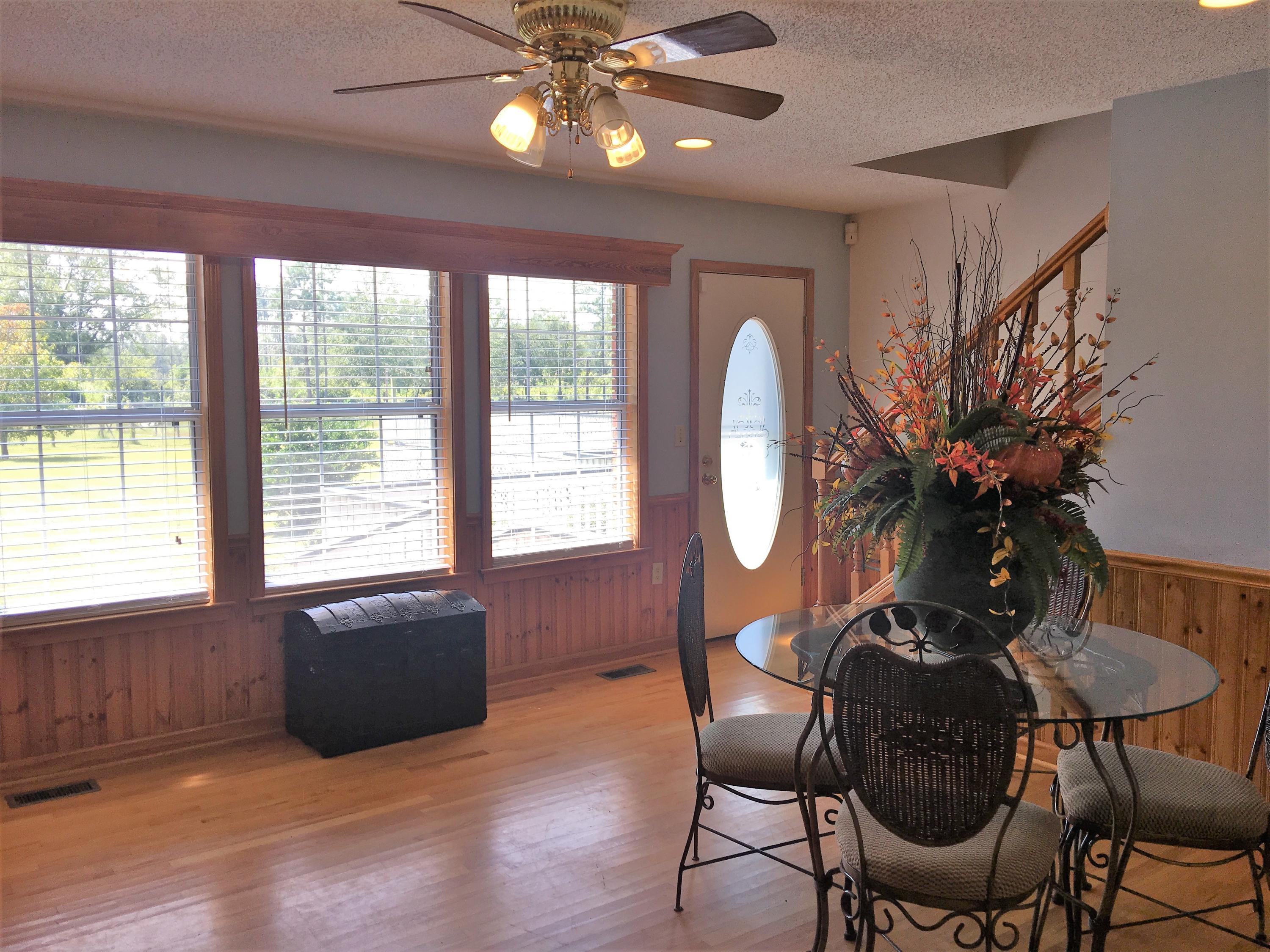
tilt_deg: -4.7
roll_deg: +0.1
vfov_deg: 48.2
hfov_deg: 61.7
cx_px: 635
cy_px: 476
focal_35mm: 29
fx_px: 1064
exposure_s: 1/128
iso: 25
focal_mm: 4.15
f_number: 2.2
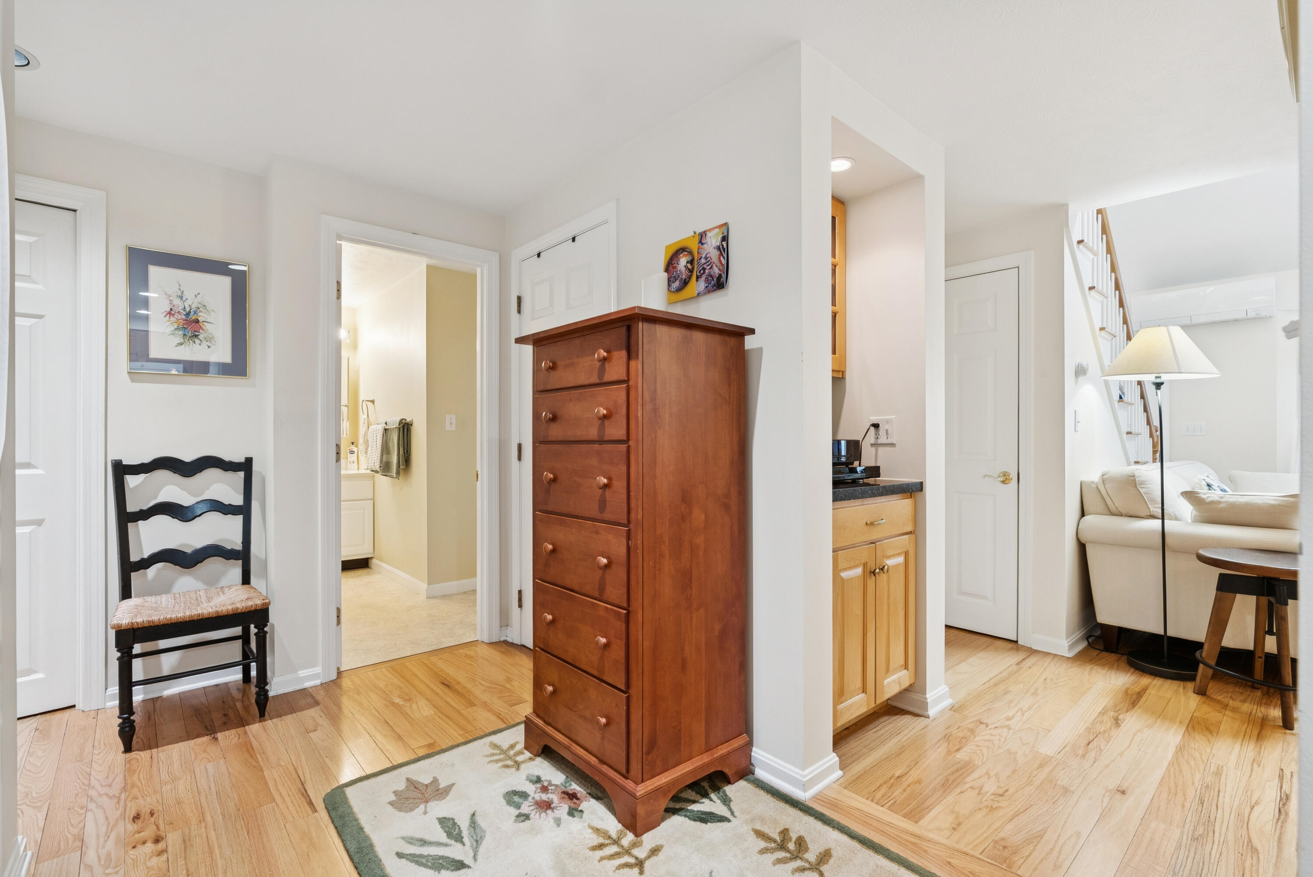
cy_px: 438
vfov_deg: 73.8
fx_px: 584
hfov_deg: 96.7
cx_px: 656
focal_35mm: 16
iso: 320
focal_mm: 16
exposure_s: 1/5
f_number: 7.1
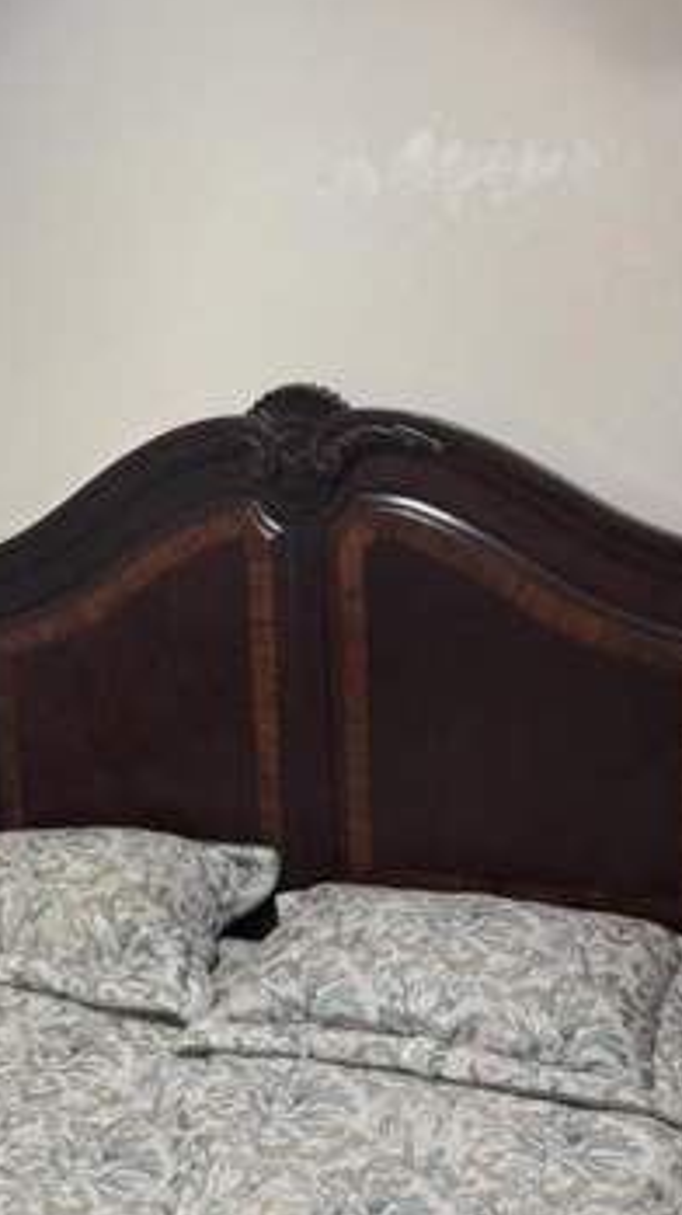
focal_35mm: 48
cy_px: 696
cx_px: 94
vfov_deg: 42.8
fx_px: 1545
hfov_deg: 24.3
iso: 200
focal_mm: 6.76
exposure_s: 1/120
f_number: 1.78
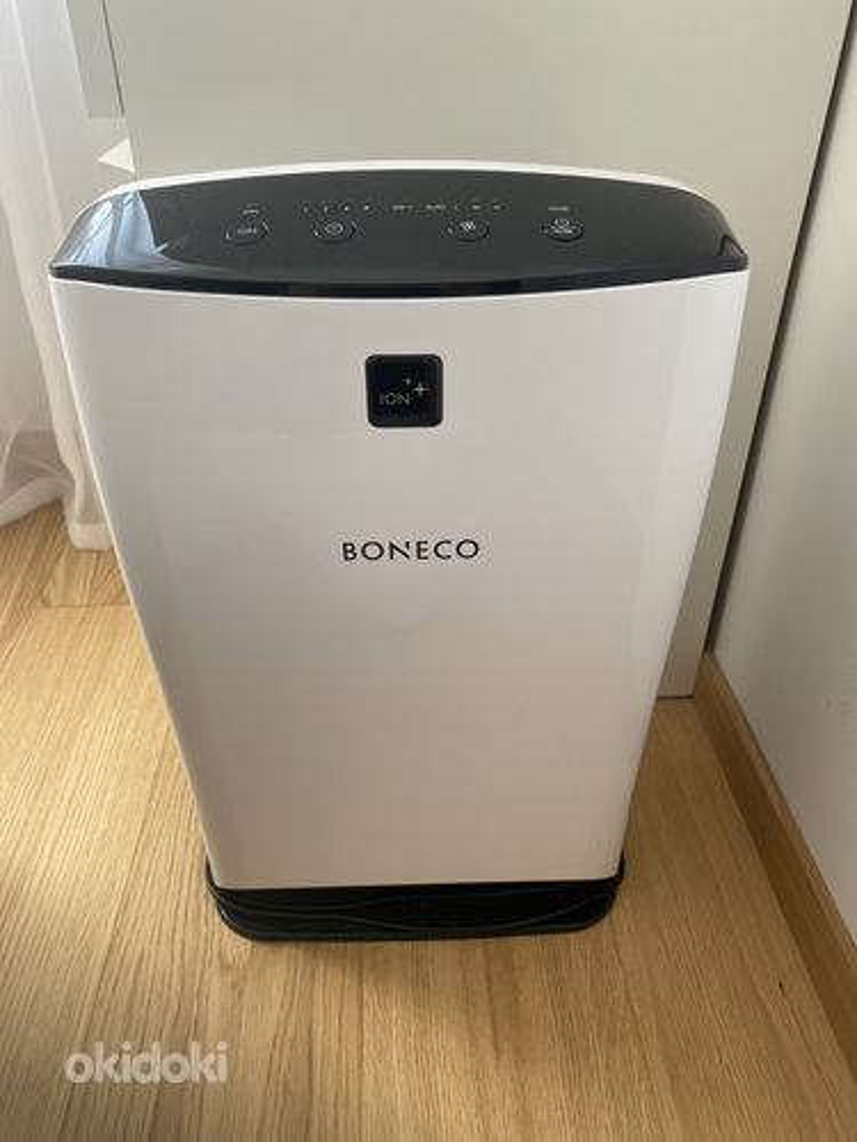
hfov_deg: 53.1
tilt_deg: -33.7
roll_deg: +0.6
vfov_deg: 67.3
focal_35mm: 26
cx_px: 428
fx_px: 858
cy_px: 571
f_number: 1.8
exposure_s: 1/122
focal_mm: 4.25
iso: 100
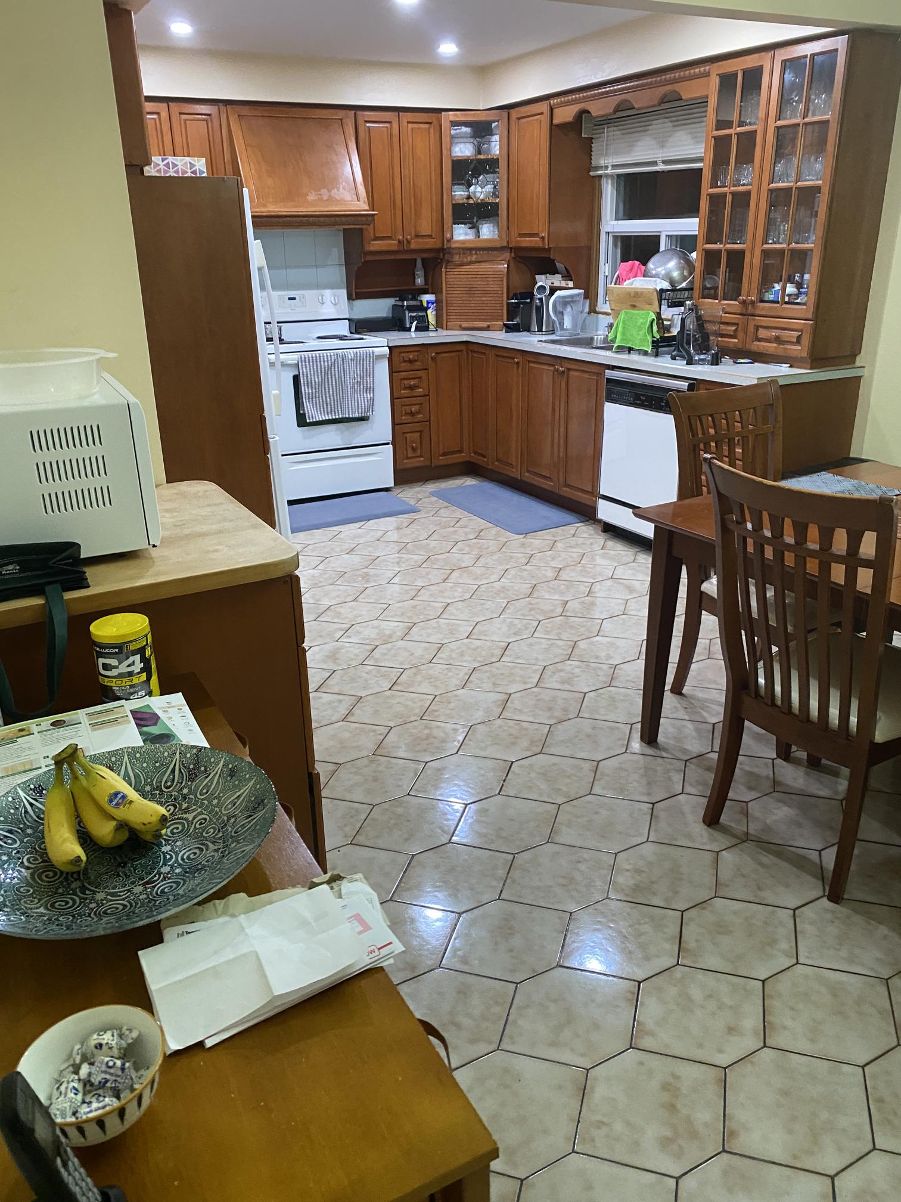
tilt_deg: -21.8
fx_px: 902
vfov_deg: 67.3
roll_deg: +3.6
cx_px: 450
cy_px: 601
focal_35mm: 26
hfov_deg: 53.1
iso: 320
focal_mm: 4.25
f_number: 1.8
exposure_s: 1/60
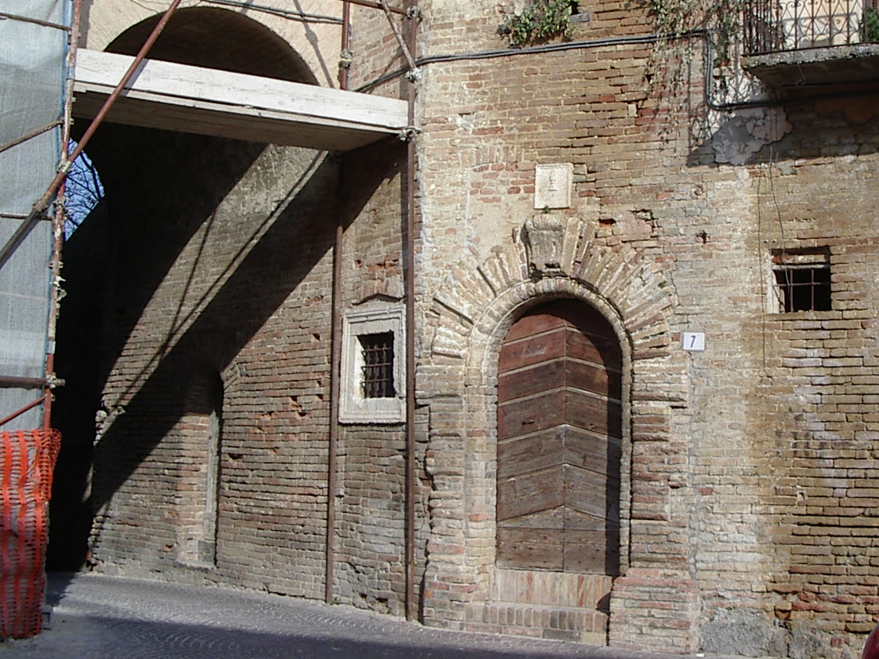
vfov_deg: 23.9
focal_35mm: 61
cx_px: 588
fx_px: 1549
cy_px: 214
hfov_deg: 31.4
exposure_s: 1/400
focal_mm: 5.8
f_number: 4.8
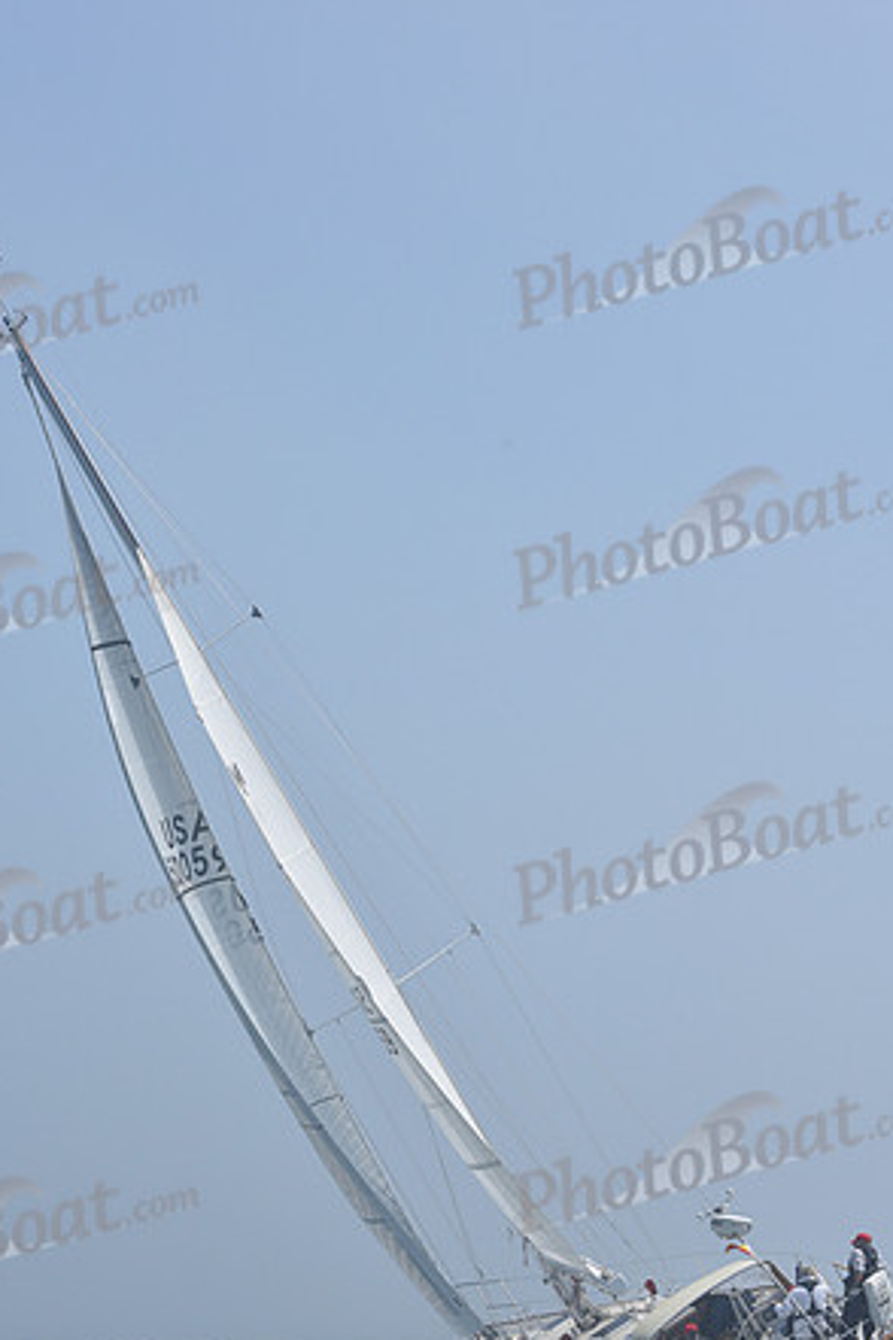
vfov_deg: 22.1
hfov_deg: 14.9
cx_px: 357
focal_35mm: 92
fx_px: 3423
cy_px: 732
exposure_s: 1/1000
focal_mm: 70
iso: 320
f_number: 10
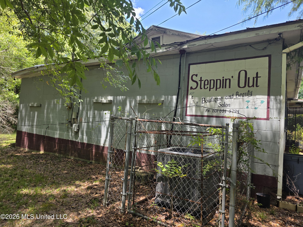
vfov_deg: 58.9
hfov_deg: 73.9
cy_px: 114
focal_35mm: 23
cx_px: 152
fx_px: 201
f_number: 1.7
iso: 80
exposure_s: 1/1318
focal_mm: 6.3
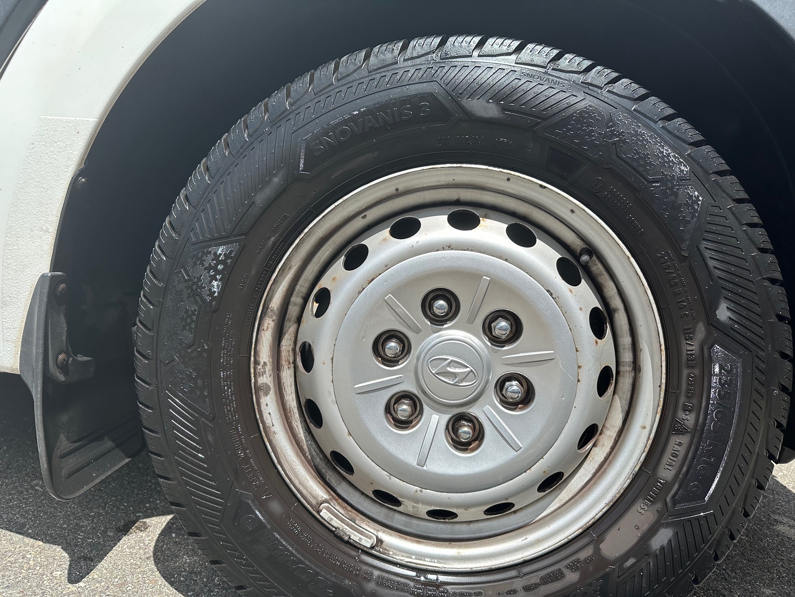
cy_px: 298
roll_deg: -7.6
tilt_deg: -4.4
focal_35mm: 24
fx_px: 551
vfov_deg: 56.8
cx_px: 398
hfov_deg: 71.6
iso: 80
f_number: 1.78
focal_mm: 6.86
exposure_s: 1/2353
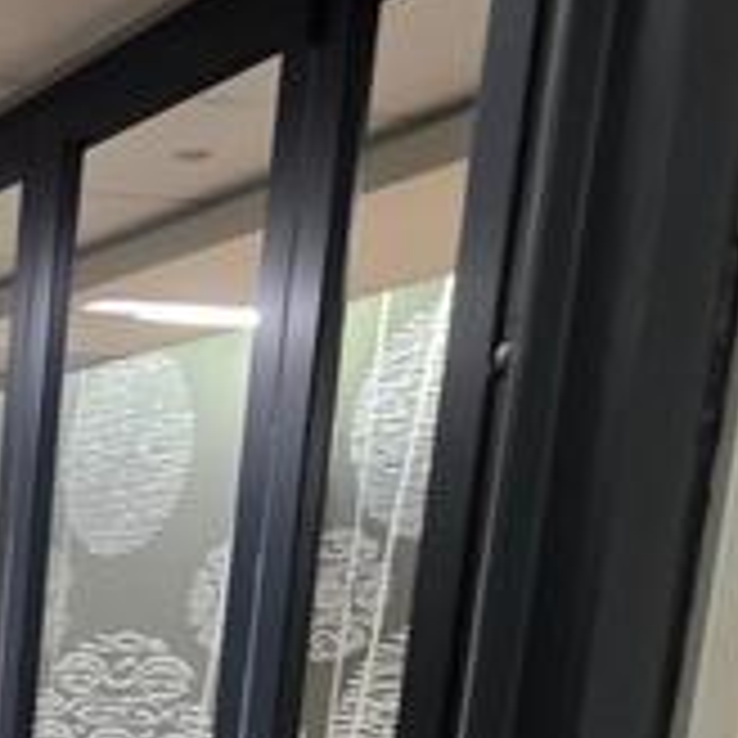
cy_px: 824
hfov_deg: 20.9
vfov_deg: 27.7
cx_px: -594
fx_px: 1351
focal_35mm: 56
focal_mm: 2.2
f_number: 1.9
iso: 500
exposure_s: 1/50
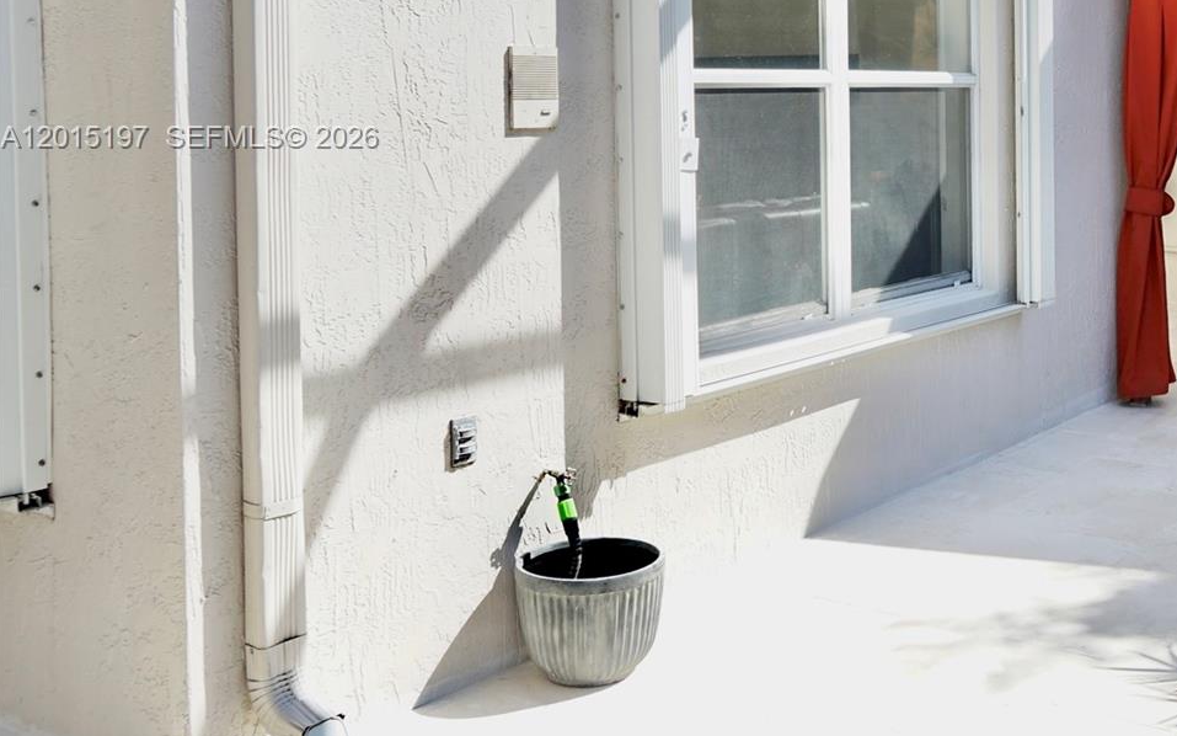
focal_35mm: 46
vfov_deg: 27.4
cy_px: 139
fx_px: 1475
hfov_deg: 41.2
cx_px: 979
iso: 100
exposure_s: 1/100
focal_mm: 18
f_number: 7.1
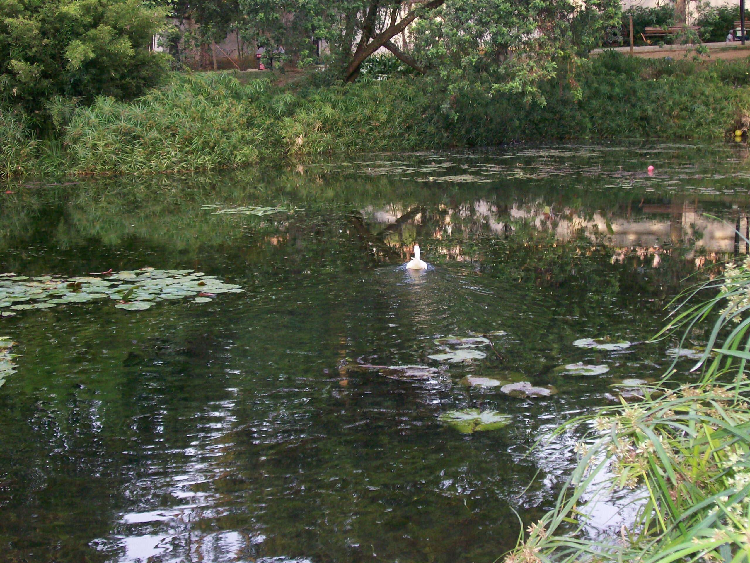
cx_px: 375
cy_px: 282
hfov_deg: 34.3
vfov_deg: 26.1
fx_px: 1213
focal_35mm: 56
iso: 140
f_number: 3.4
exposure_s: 1/83.6
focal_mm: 9.4
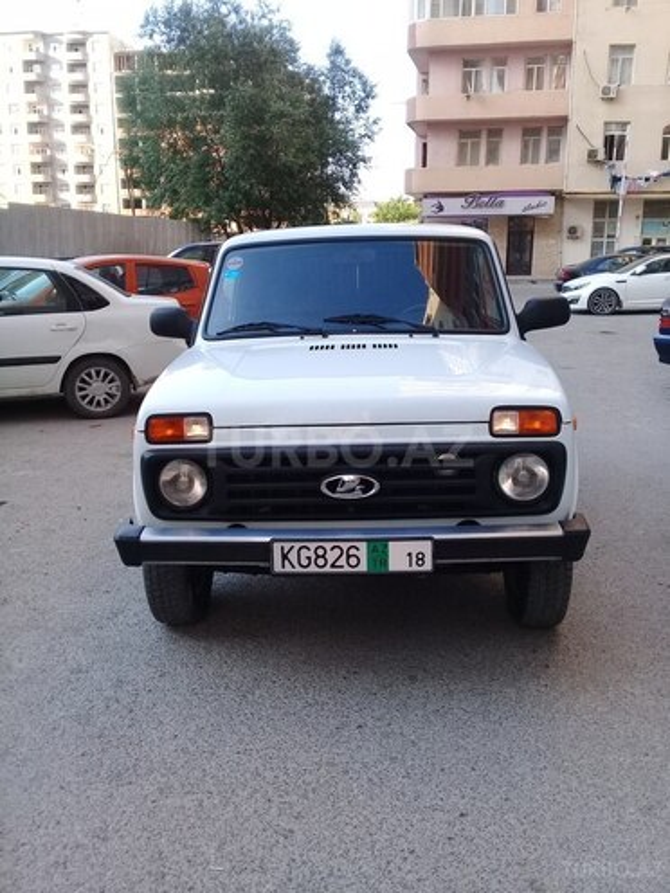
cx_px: 335
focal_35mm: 31
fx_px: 800
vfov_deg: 58.4
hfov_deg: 45.4
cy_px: 446
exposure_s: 1/185
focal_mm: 3.3
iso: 50
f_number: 2.2
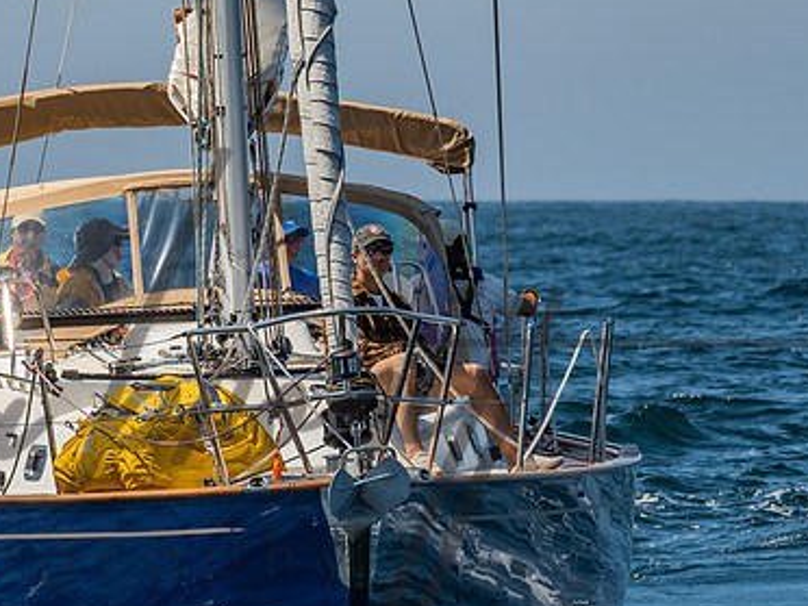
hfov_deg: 4.6
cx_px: 124
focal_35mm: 427
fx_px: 9967
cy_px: 151
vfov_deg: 3.5
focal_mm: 170
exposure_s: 1/640
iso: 160
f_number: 6.3
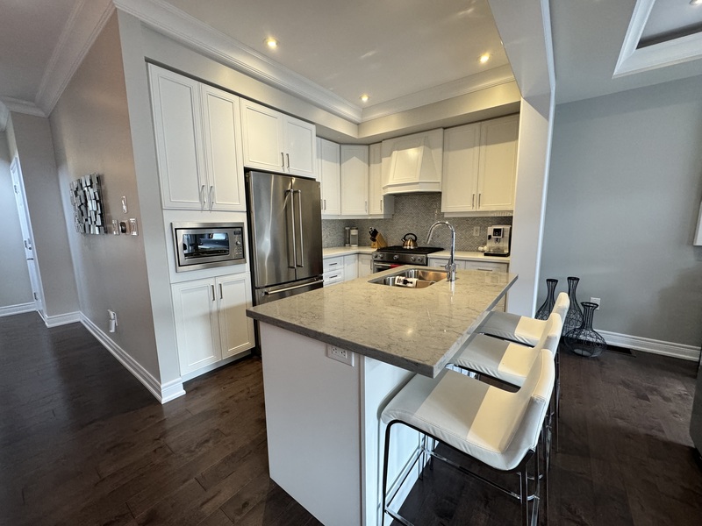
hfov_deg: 102.1
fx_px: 284
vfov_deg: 85.7
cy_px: 263
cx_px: 351
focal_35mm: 14
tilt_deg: -7.8
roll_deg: +1.0
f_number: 2.2
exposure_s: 1/60
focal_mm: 2.22
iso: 250
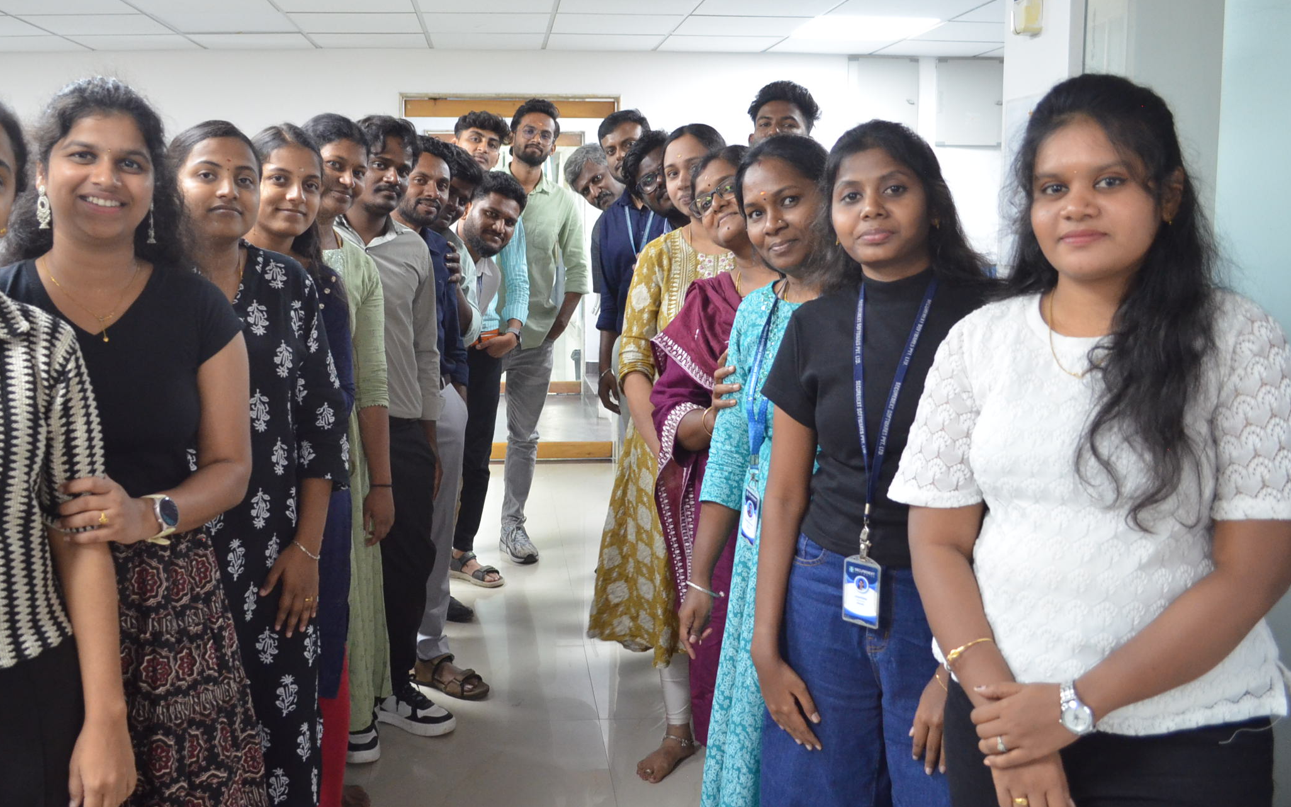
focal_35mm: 33
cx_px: 567
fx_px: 1161
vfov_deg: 38.3
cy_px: 407
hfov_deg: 58.0
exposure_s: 1/40
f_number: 3.5
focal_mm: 18
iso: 1600
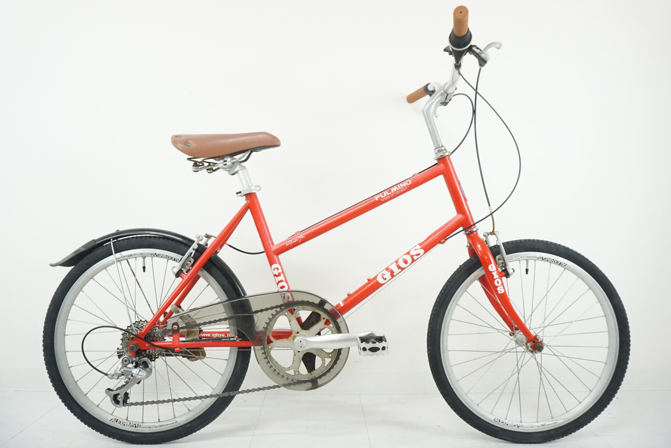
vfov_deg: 53.2
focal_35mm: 24
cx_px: 336
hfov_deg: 73.7
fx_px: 448
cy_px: 224
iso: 2000
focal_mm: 16
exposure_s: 1/125
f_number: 5.6
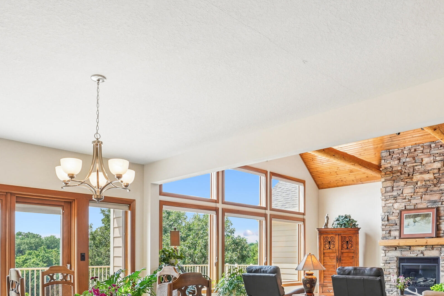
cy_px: 259
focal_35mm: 30
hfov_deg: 61.9
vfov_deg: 40.7
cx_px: 237
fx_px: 370
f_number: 9
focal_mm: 16
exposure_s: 1/125
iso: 800
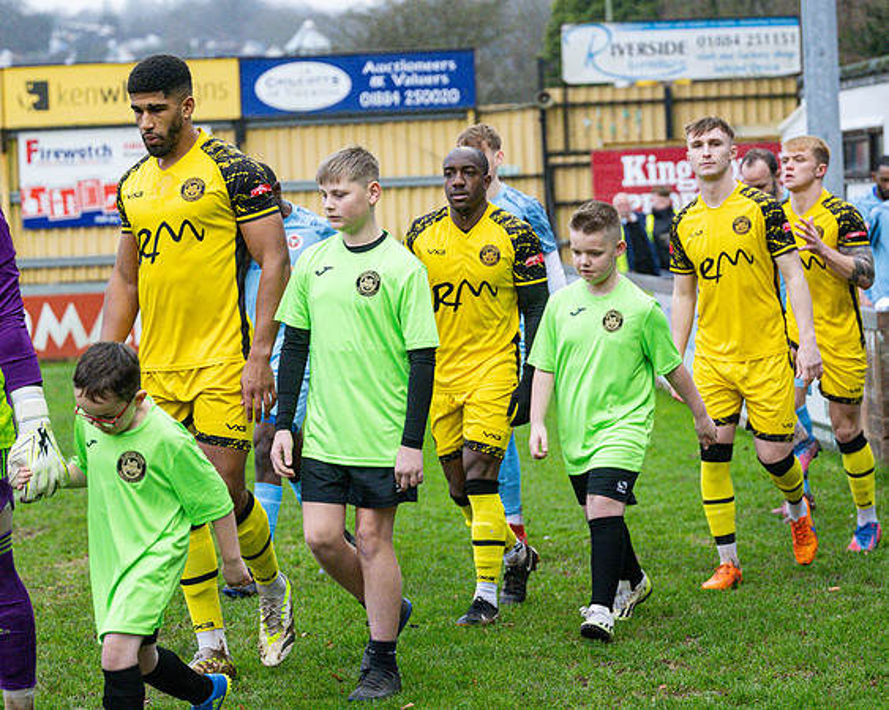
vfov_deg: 13.0
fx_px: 3112
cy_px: 355
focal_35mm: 118
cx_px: 488
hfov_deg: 16.3
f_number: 2.8
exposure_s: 1/2000
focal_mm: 70
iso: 2000
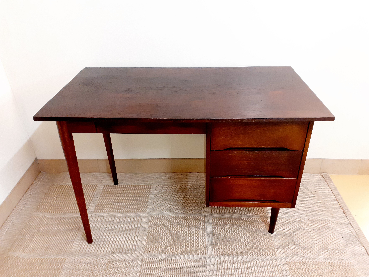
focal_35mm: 27
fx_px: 288
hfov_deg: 65.3
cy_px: 138
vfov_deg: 51.4
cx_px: 184
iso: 200
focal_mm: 3.6
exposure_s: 1/33
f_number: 1.9
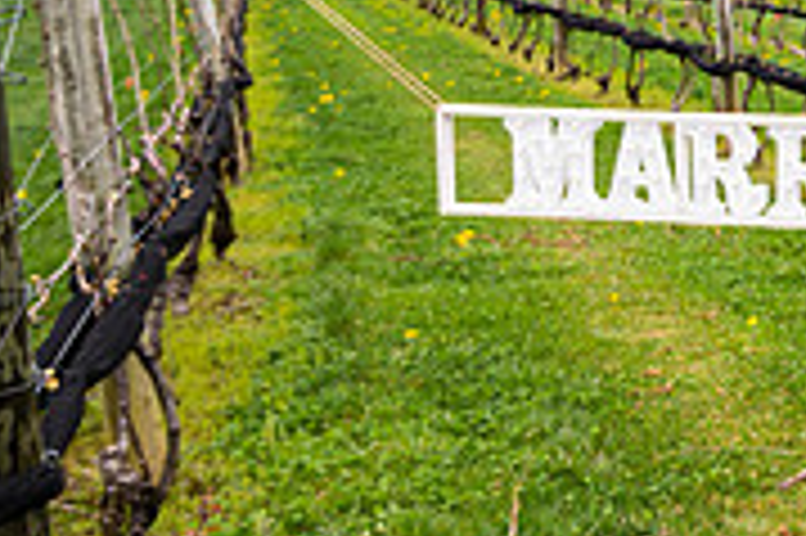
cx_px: 1262
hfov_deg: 20.1
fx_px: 1901
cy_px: 67
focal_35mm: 85
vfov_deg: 15.9
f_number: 4
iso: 64
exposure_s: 1/200
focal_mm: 25.5
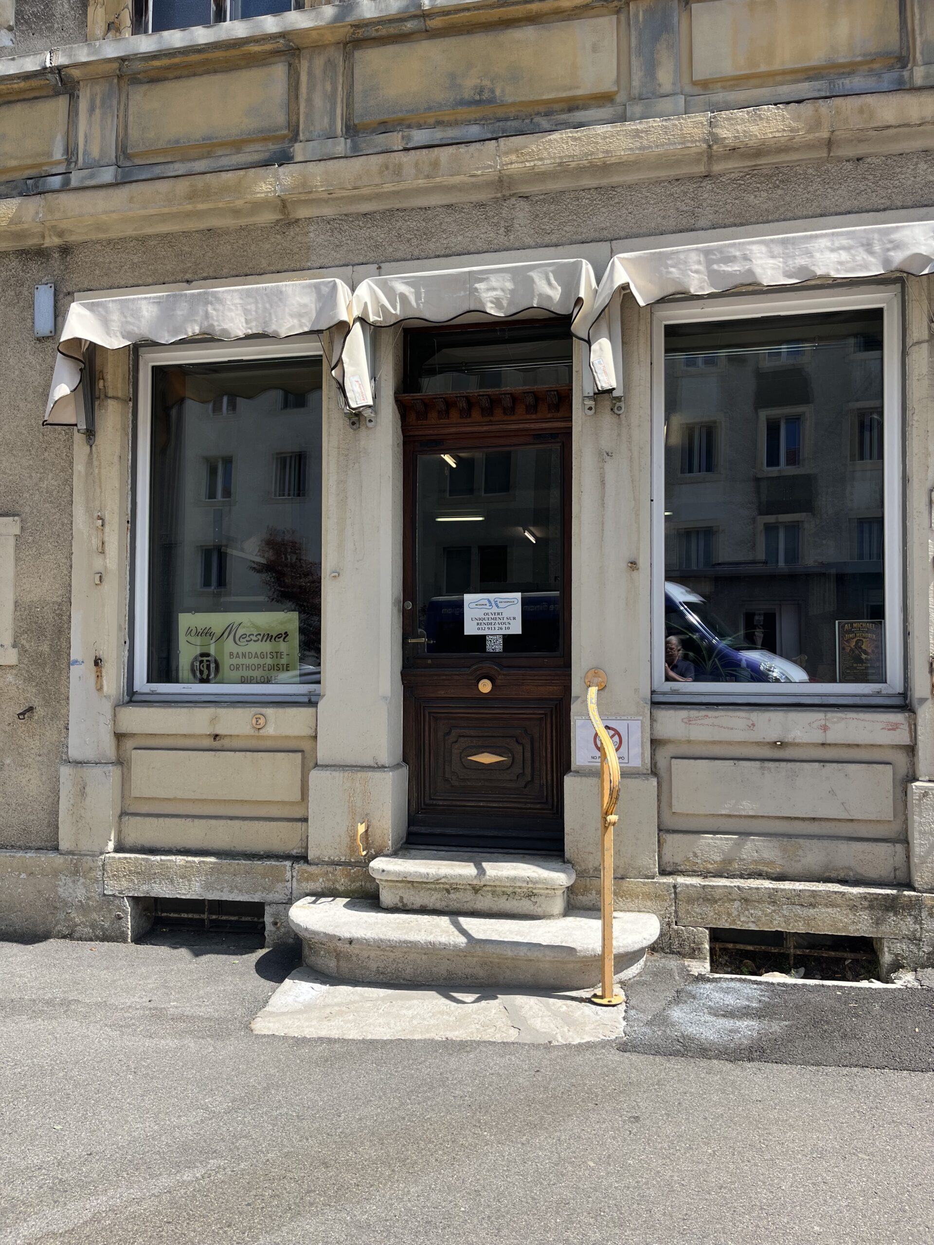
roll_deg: -0.5
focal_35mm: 26
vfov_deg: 67.3
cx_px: 467
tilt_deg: +0.8
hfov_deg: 53.1
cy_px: 622
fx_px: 935
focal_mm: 5.1
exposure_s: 1/2222
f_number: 1.6
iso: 50
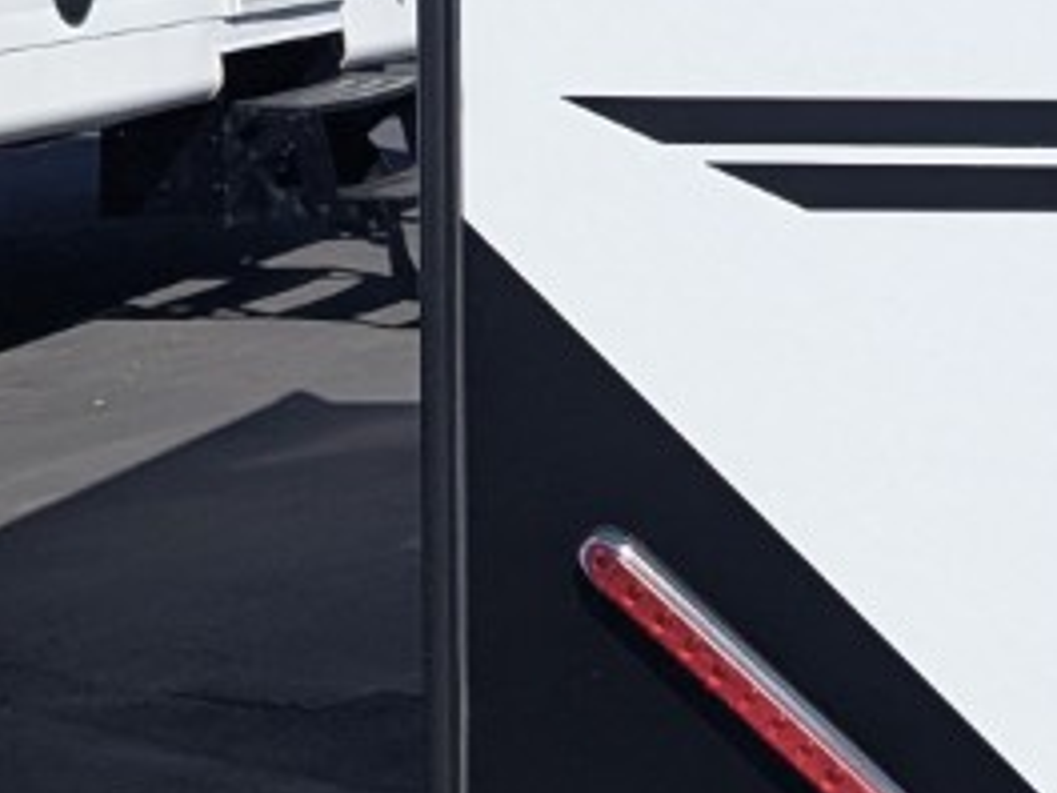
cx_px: 1784
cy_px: -164
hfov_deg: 14.1
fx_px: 3878
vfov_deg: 11.4
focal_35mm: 127
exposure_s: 1/4926
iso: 95
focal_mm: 6.81
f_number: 1.85
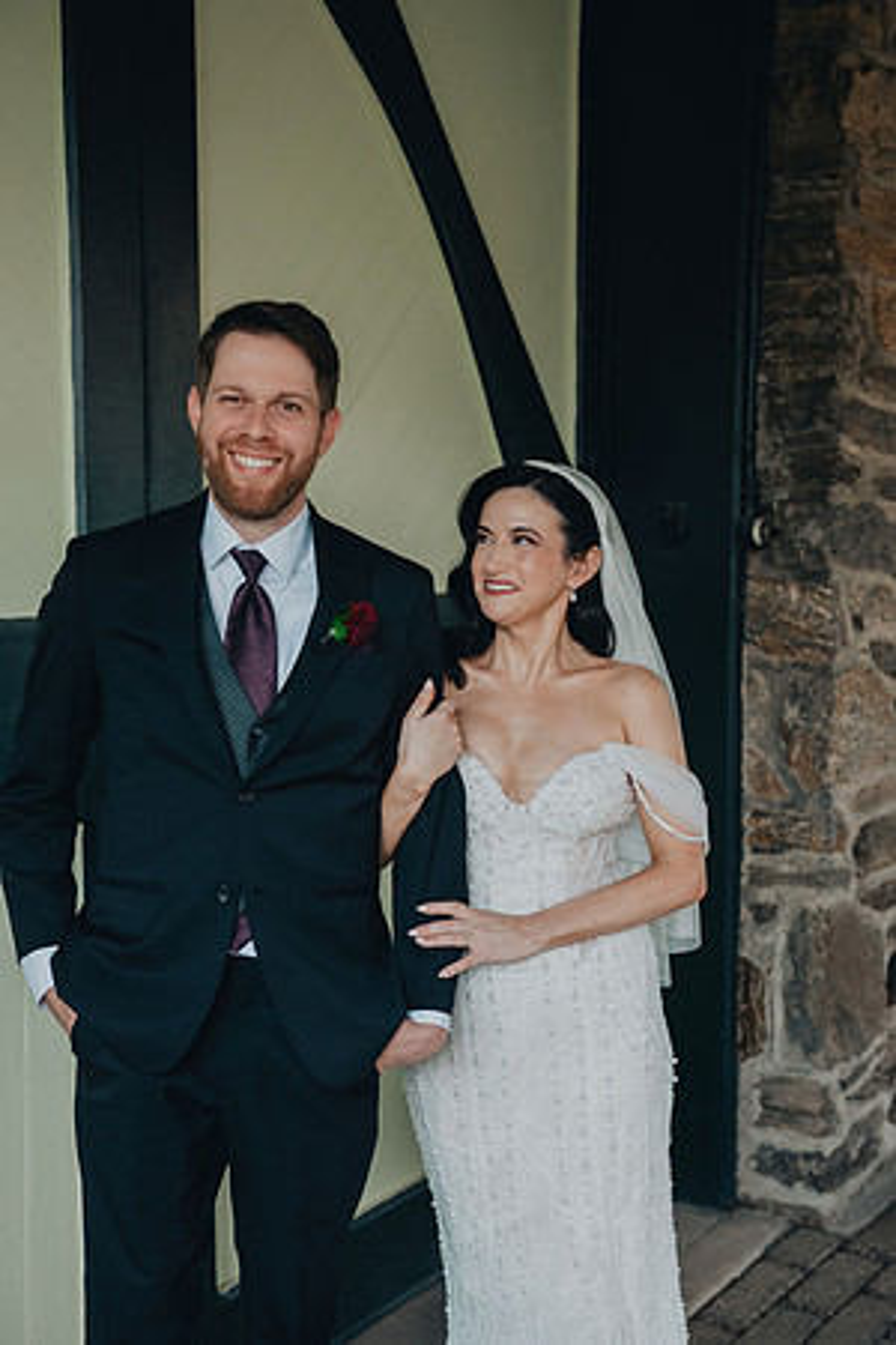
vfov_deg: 39.6
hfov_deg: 27.0
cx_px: 448
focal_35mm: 50
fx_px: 1867
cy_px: 672
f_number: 4
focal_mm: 50
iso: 400
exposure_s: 1/160
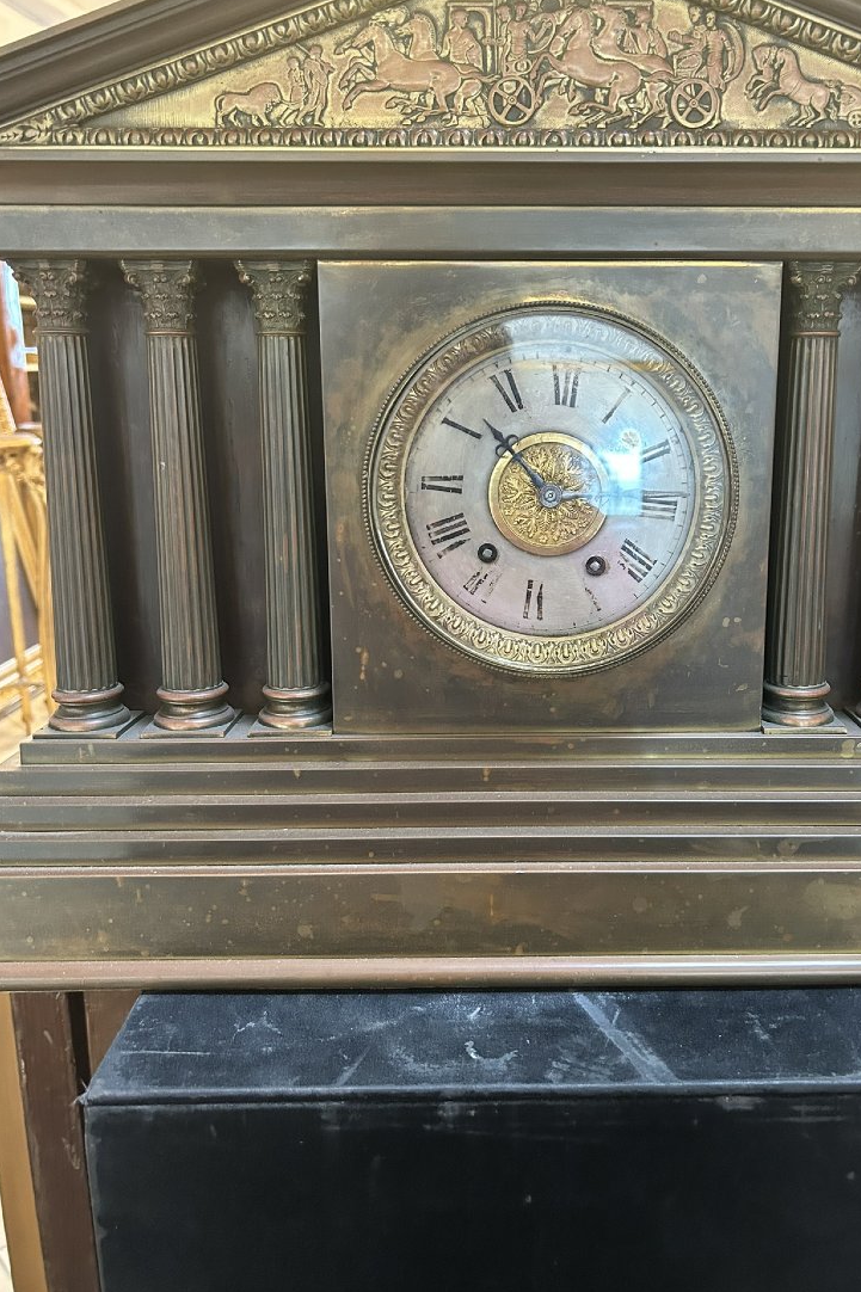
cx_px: 534
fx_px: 1077
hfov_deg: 43.3
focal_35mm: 30
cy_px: 598
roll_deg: -0.1
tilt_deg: -13.2
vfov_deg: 61.9
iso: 320
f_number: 1.5
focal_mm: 5.7
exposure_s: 1/50
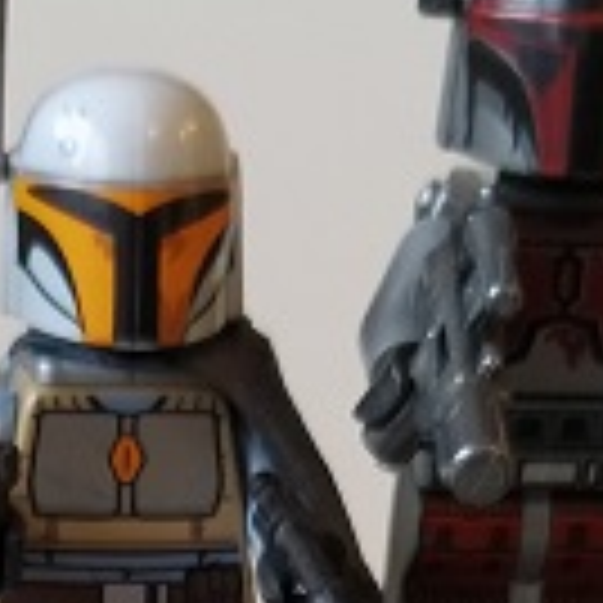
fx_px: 2503
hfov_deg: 13.7
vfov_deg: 12.0
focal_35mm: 127
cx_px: 112
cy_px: 1264
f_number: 1.9
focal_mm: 3.94
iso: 400
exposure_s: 1/20
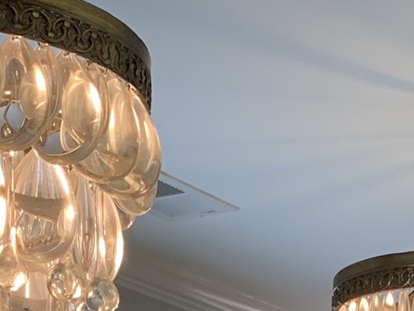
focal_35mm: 151
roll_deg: -2.9
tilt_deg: -0.7
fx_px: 1806
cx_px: 305
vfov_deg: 8.8
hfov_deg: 13.0
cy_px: 788
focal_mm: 4.25
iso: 80
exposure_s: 1/120
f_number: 1.8
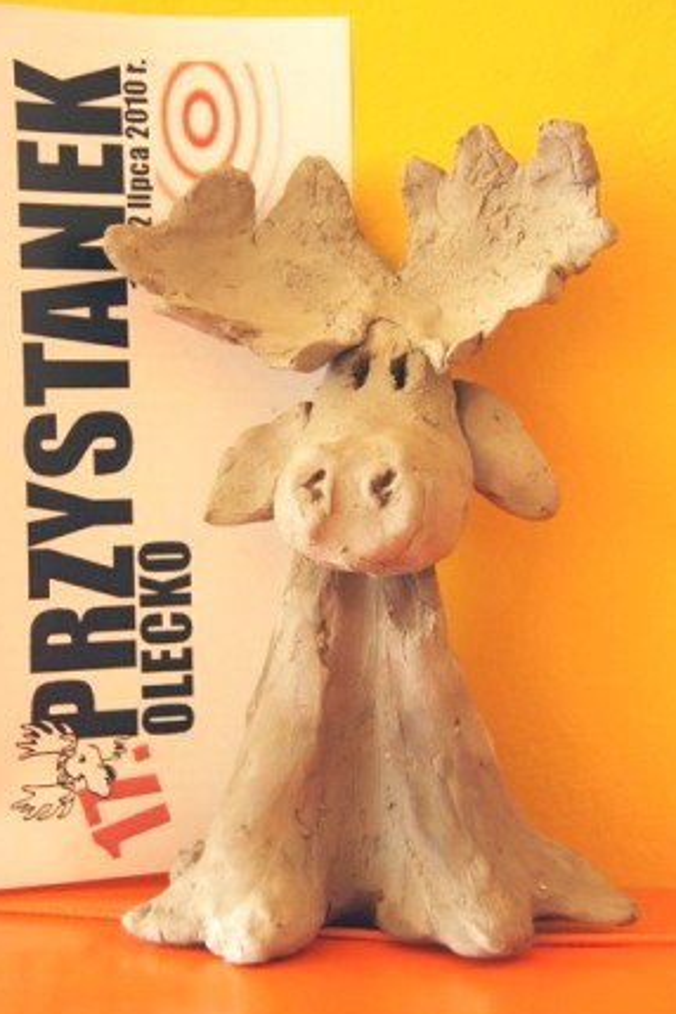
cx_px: 340
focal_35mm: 87
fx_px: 2450
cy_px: 522
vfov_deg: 23.4
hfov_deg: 15.7
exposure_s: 1/14
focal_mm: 55
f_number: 6.3
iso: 320
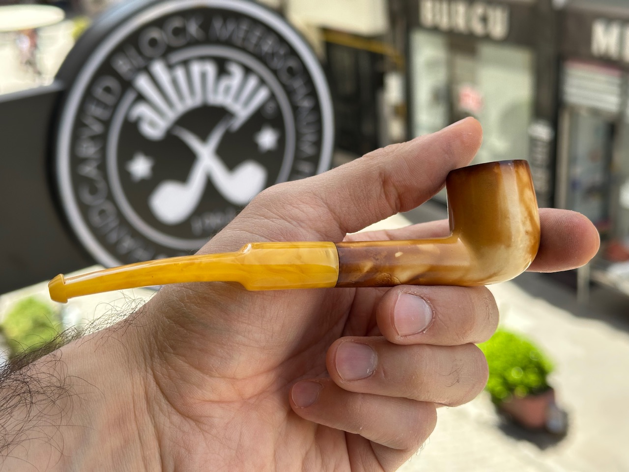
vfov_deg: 30.3
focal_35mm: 48
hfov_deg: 39.7
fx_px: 872
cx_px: 314
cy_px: 236
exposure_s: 1/651
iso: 64
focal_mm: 6.86
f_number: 1.78
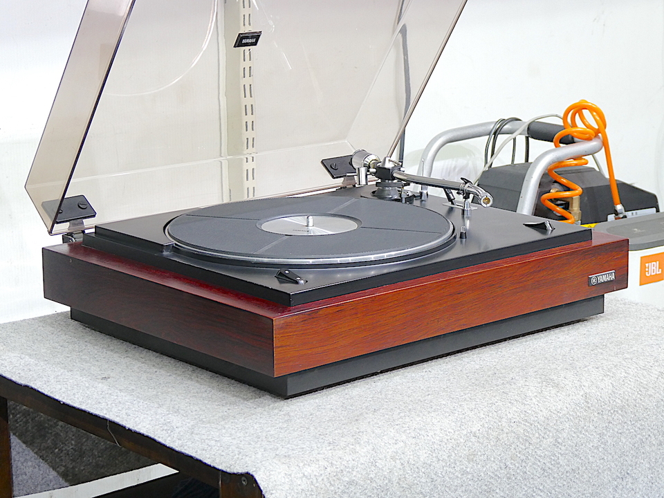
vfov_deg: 16.4
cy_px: 249
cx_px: 332
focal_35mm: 90
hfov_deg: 21.8
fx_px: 1726
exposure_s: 1/4
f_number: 4.9
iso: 200
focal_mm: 16.1
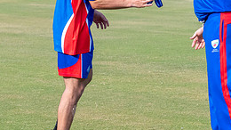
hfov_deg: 10.8
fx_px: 1225
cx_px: 159
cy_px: 15
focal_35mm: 200
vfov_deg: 6.1
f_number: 8
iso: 640
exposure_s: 1/1000
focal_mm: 55
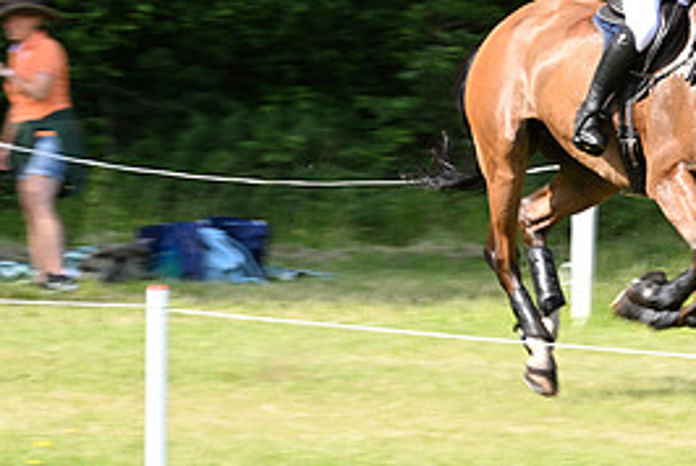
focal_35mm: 436
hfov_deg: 4.7
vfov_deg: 3.2
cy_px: 51
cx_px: 693
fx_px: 8438
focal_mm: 200
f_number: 22
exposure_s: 1/125
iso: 1250
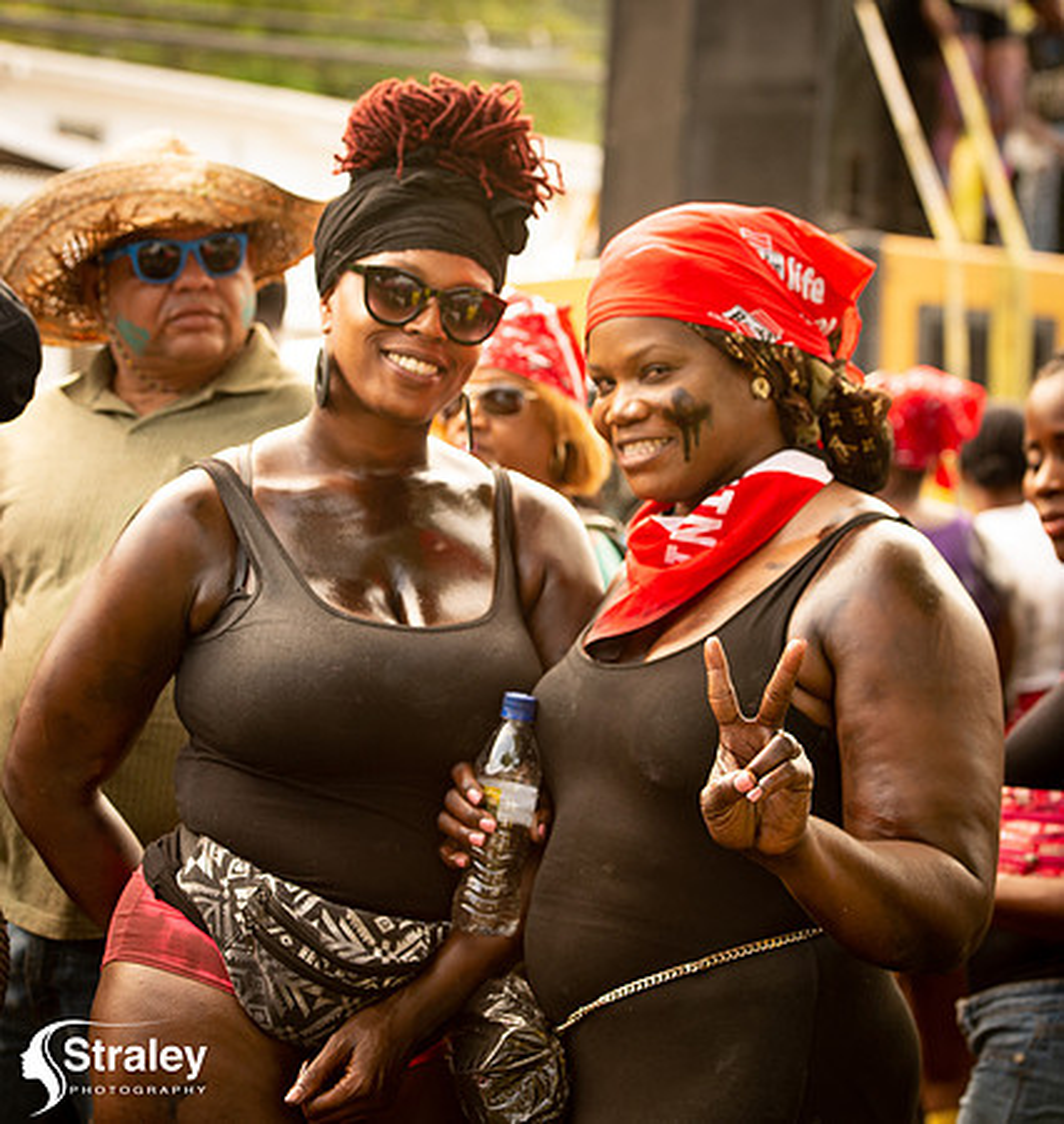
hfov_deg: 15.2
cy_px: 562
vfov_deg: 16.1
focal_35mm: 111
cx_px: 489
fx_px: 3984
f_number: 5
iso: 560
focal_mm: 85
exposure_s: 1/320
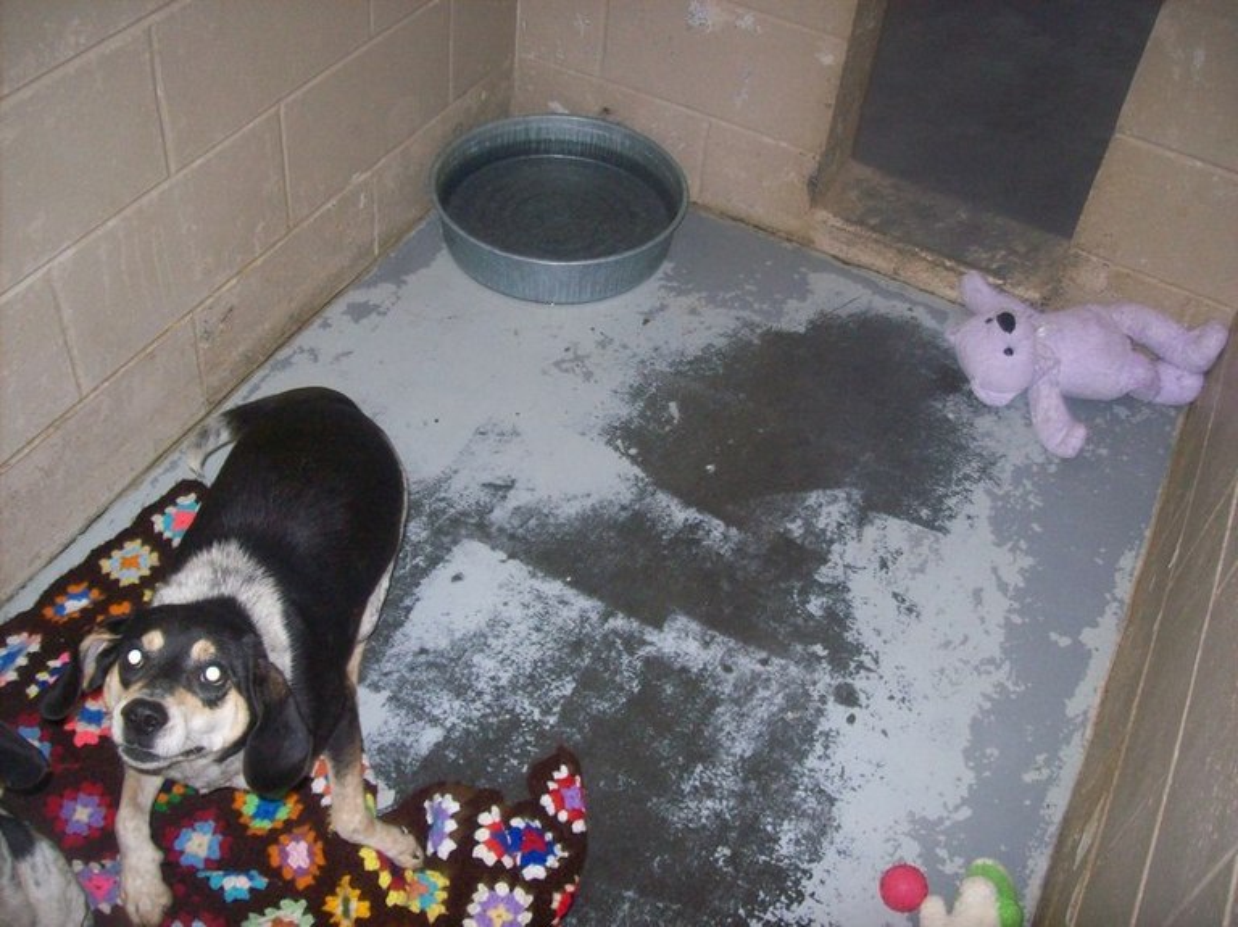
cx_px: 619
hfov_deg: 51.4
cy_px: 464
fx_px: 1287
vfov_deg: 39.6
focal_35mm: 36
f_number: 2.7
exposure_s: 1/64
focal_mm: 6
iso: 200
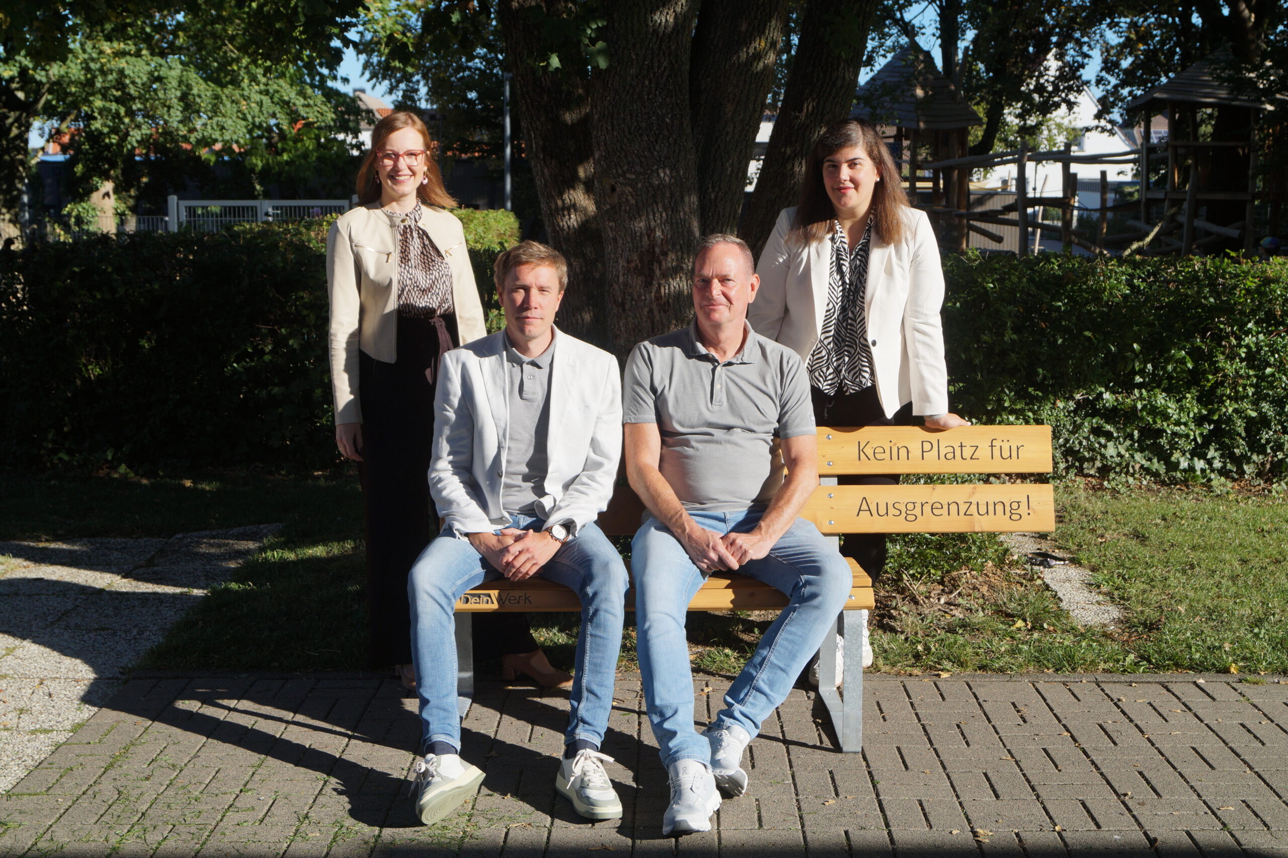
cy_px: 429
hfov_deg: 46.4
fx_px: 1502
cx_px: 644
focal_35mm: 42
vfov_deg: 31.9
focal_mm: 28
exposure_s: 1/320
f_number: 6.3
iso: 100
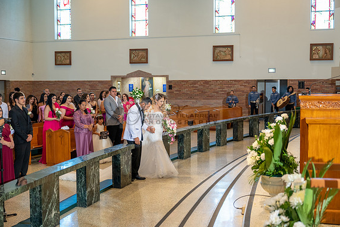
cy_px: 114
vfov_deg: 28.1
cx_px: 172
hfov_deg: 41.1
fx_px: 453
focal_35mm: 48
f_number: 3.2
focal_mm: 47
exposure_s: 1/200
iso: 1000
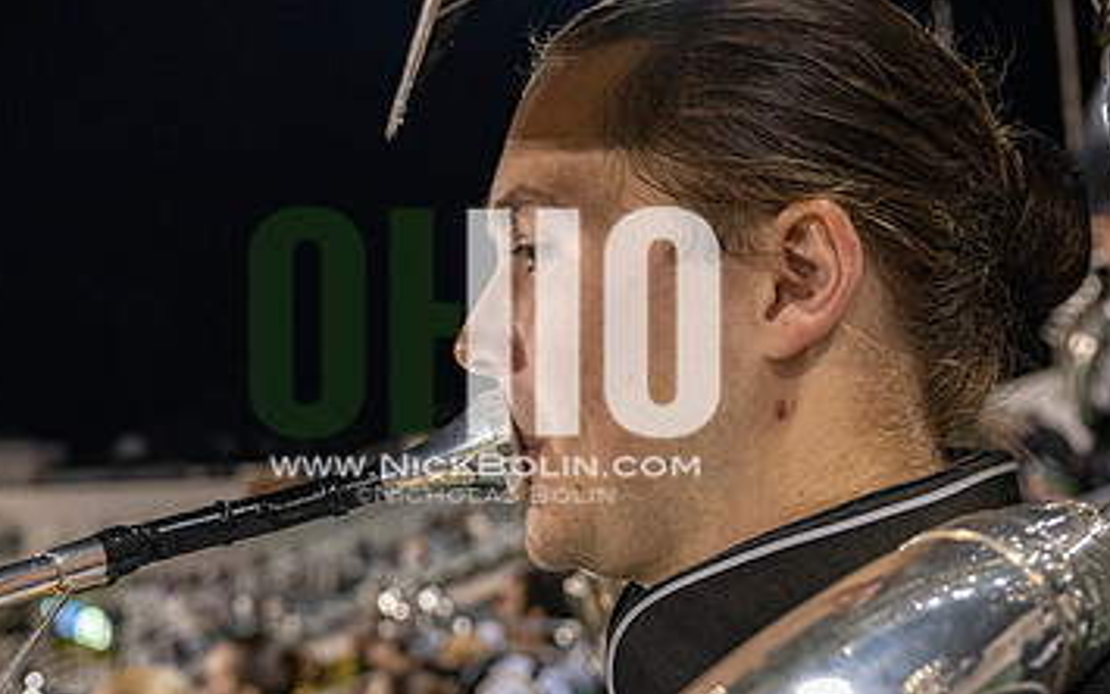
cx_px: 485
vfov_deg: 32.0
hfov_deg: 49.2
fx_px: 1210
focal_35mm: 40
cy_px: 355
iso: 2000
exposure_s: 1/500
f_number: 3.2
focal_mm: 24
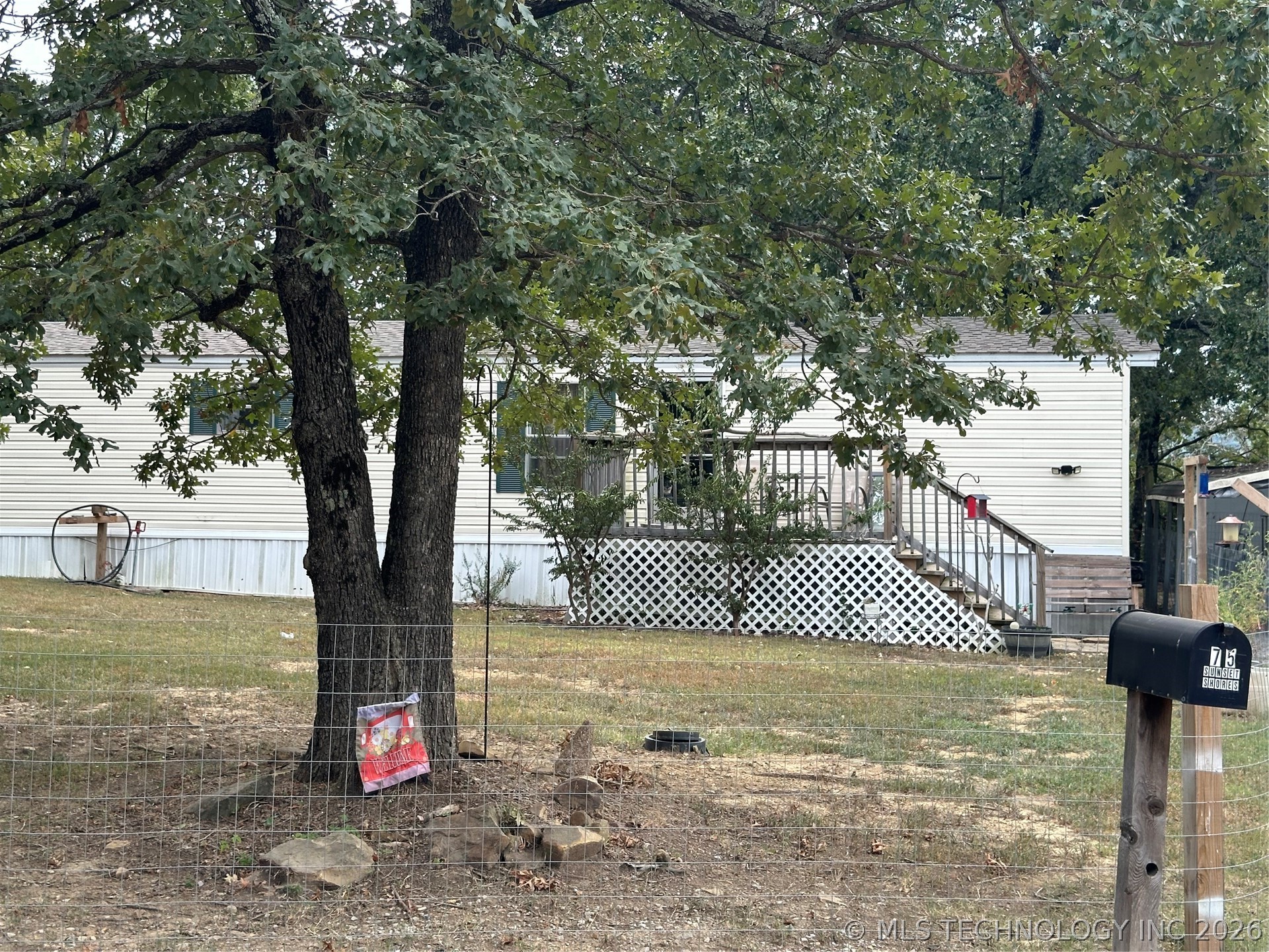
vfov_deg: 30.3
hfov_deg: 39.7
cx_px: 634
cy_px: 476
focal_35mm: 48
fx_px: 1760
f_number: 1.78
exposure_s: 1/880
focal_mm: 6.86
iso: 64
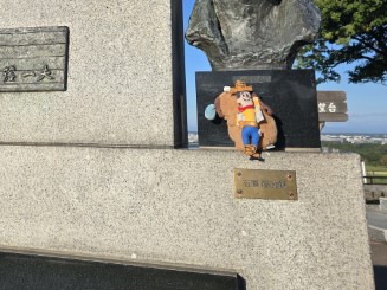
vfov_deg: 31.3
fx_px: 503
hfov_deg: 38.2
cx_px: 15
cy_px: 56
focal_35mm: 45
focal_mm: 6.3
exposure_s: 1/1019
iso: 12
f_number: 1.7
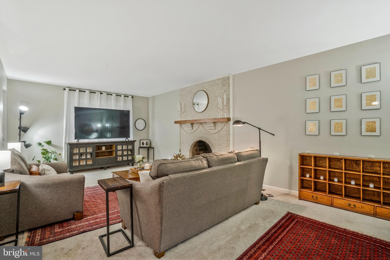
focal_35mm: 16
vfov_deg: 73.7
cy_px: 130
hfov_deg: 96.7
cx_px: 195
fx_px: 173
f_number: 8
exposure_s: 1/6
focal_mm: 16
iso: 1250
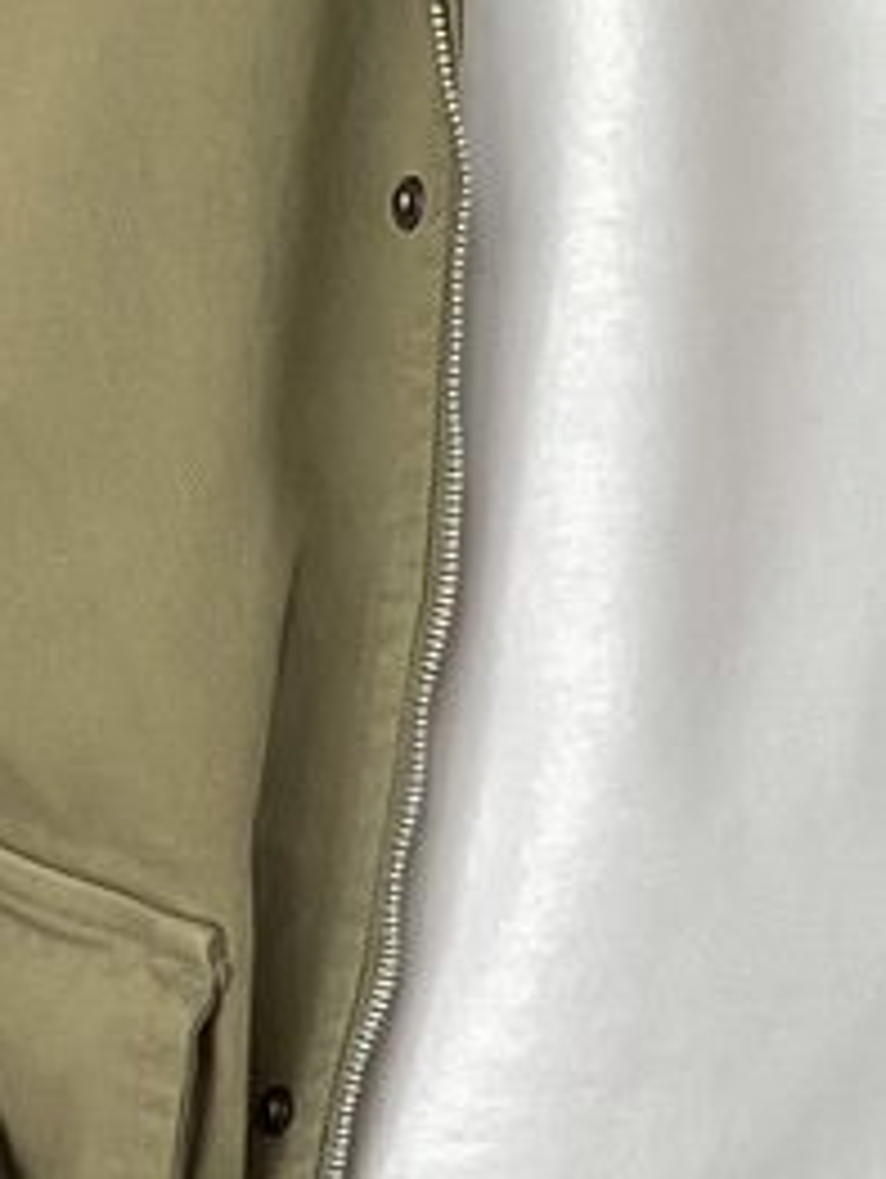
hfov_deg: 8.4
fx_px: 6031
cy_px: 1755
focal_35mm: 177
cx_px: 895
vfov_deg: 10.8
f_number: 1.8
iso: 64
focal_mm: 3
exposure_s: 1/120
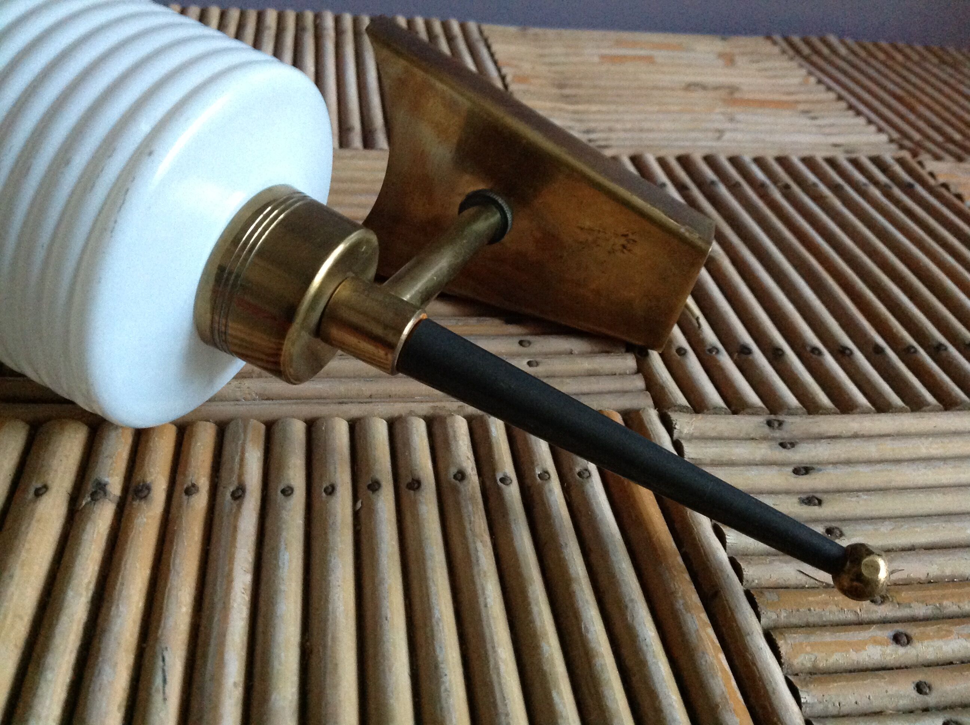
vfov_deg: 40.6
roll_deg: -5.9
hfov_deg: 52.7
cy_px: 362
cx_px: 485
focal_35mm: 35
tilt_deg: -33.6
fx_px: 979
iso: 500
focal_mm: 4.28
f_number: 2.4
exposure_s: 1/15
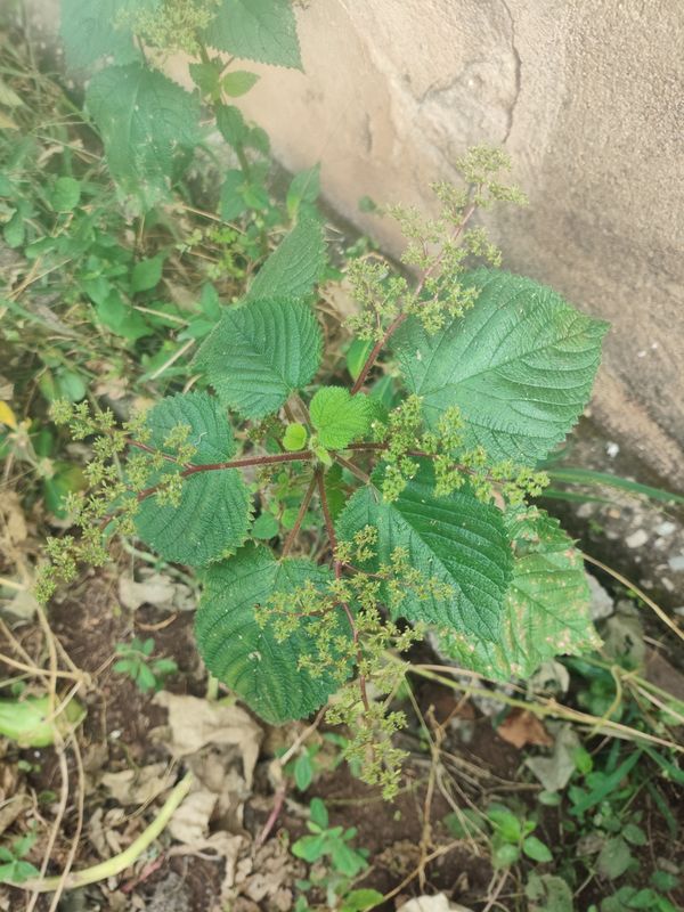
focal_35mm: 25
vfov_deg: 69.4
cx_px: 342
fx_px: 659
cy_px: 456
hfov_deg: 54.9
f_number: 1.79
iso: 64
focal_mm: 4.71
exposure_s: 1/200
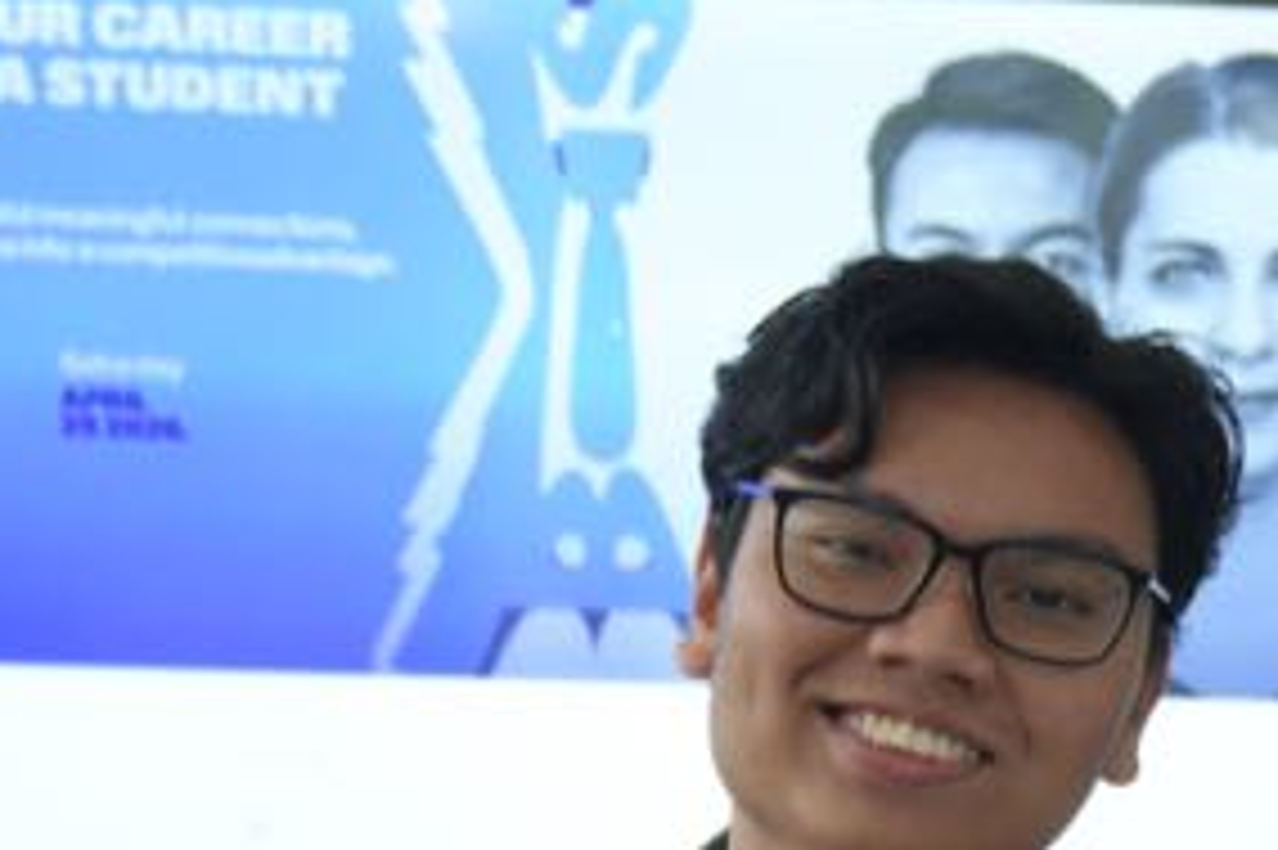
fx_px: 5215
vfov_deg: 9.1
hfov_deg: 13.6
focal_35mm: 147
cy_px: 1284
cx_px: 1490
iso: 1250
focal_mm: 38
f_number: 2.8
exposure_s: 1/200
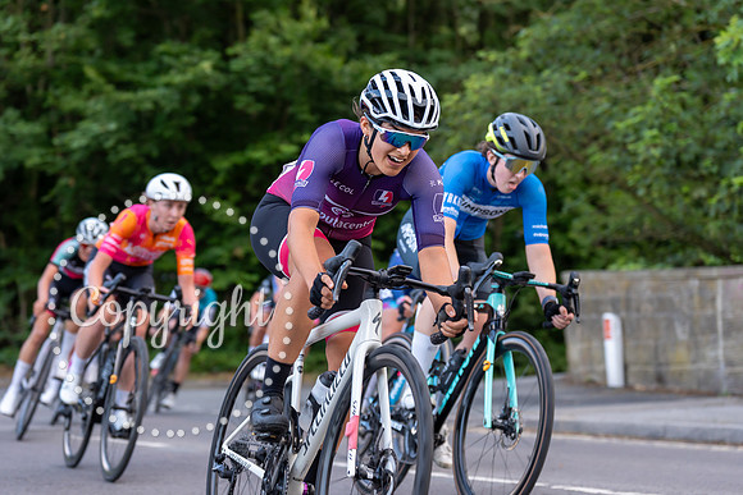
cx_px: 345
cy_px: 261
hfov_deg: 23.5
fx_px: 1788
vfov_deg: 15.8
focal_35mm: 87
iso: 800
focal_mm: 76
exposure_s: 1/500
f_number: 3.2
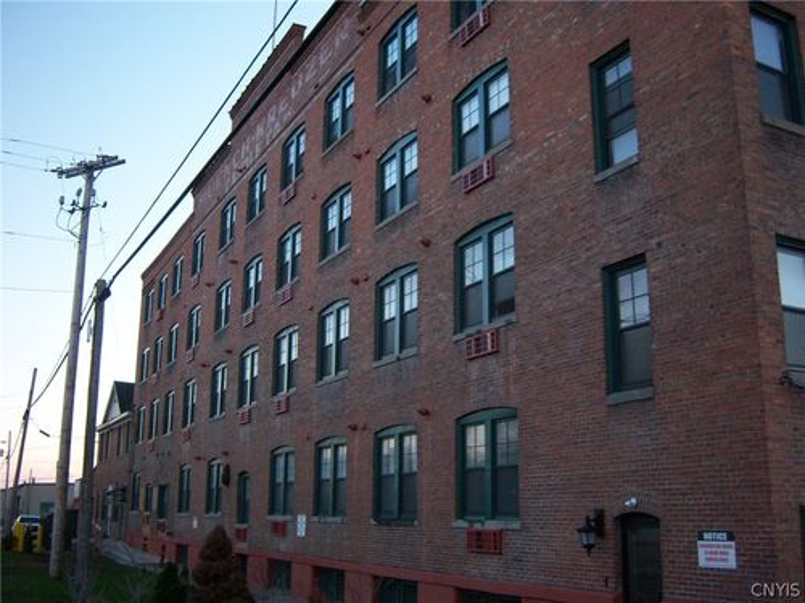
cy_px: 302
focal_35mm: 36
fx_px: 837
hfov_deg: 51.4
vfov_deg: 39.7
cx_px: 402
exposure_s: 1/60
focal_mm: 7.5
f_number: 2.8
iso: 160
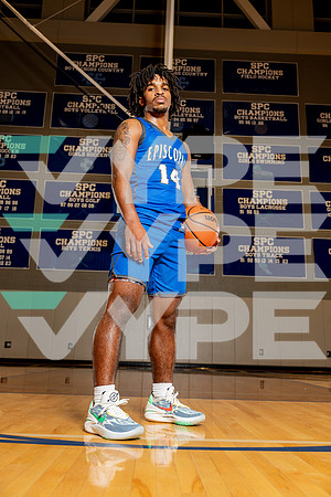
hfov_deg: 41.1
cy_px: 248
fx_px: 441
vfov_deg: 58.7
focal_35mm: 32
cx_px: 166
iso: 250
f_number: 4
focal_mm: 32
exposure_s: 1/250
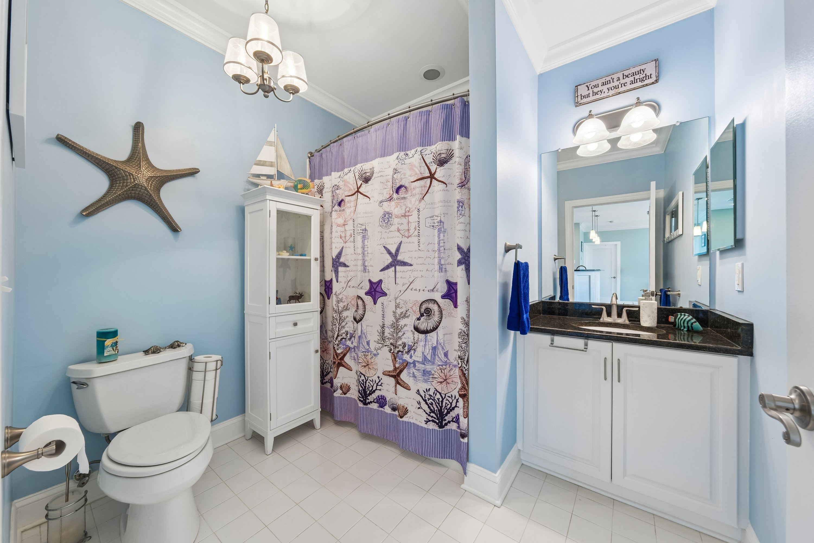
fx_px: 271
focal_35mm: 12
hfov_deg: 112.6
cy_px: 272
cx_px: 407
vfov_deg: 90.0
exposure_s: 1/5
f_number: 8
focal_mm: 8
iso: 160
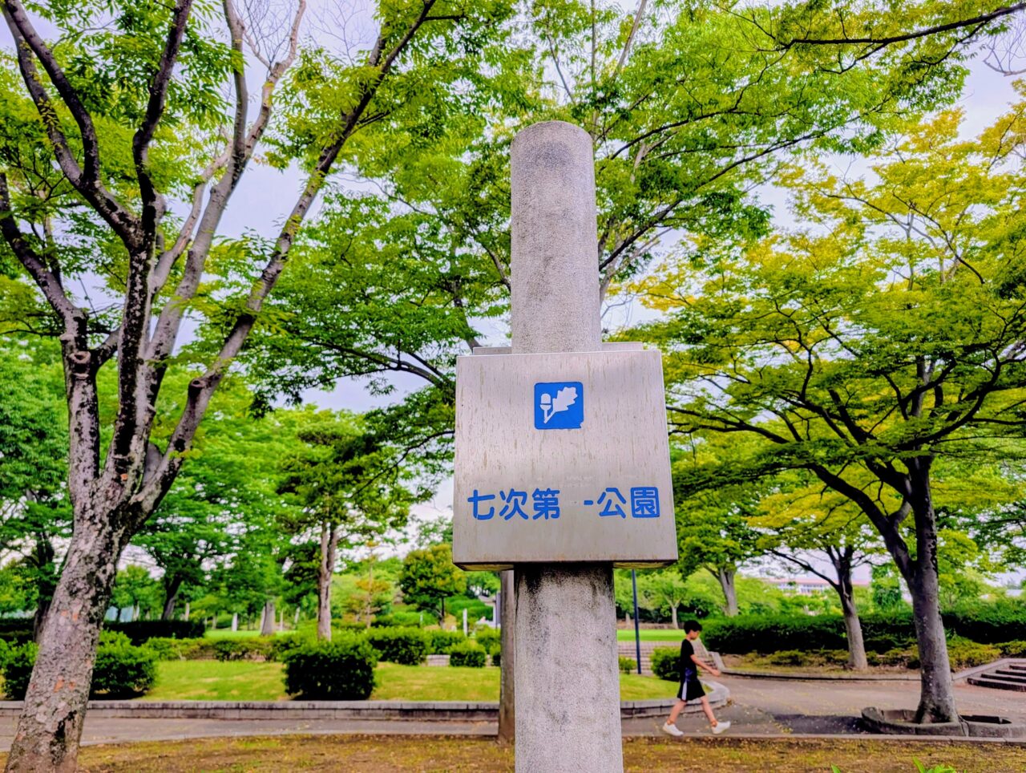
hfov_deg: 71.5
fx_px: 712
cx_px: 513
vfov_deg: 56.9
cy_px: 386
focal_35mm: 24
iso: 19
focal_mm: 6.9
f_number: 1.68
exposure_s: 1/262
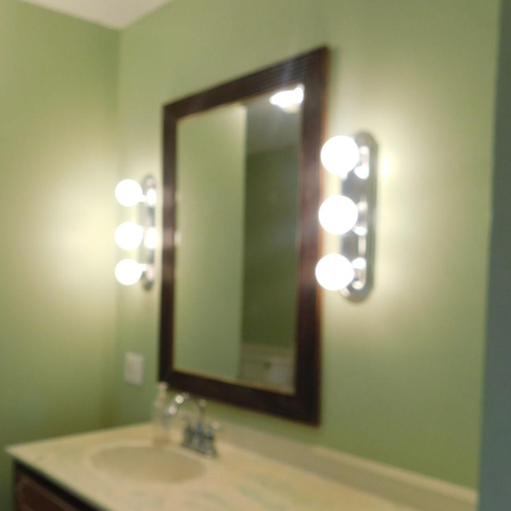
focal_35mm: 35
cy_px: 314
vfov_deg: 46.9
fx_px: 585
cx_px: 188
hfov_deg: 46.7
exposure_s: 1/40
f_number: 3
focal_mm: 4
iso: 125
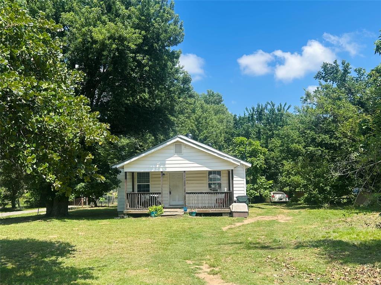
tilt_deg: +2.2
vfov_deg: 53.0
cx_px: 190
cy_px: 142
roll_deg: -1.2
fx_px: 286
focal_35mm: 26
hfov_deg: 67.3
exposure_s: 1/2632
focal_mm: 5.7
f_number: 1.5
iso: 50
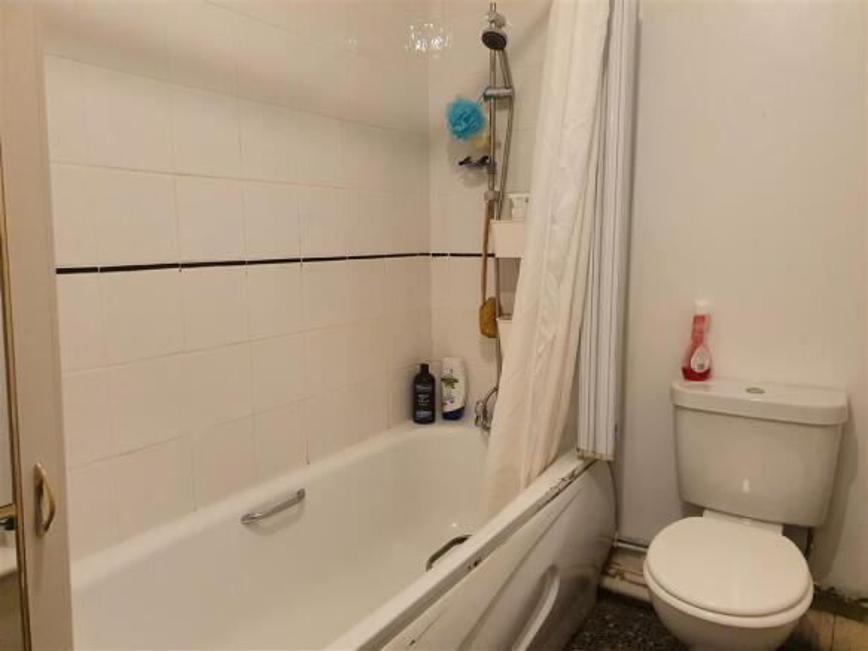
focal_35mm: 26
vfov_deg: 53.0
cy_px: 326
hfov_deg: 67.3
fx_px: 652
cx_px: 434
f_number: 1.5
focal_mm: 4.32
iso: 640
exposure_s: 1/50
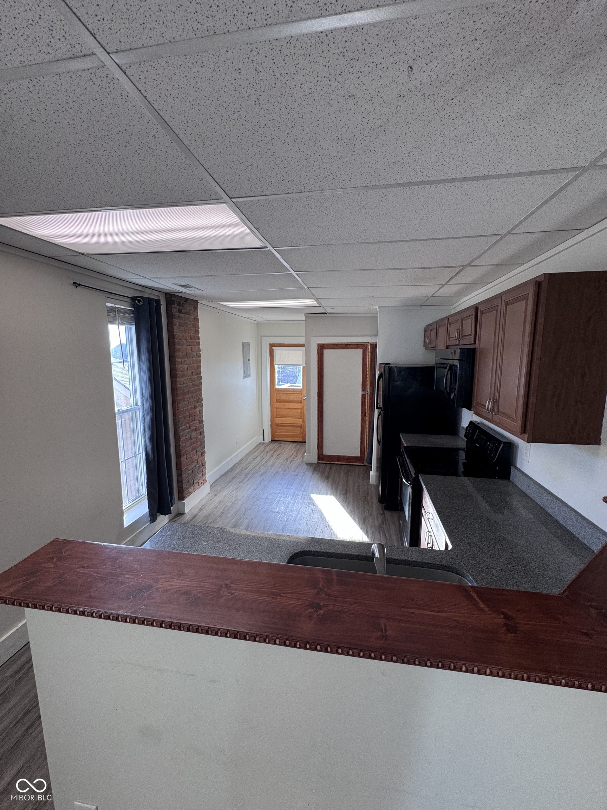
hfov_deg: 85.7
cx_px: 304
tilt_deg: -9.1
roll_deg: +0.0
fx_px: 327
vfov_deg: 102.1
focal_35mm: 14
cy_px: 405
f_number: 2.2
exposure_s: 1/120
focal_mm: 2.22
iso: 100
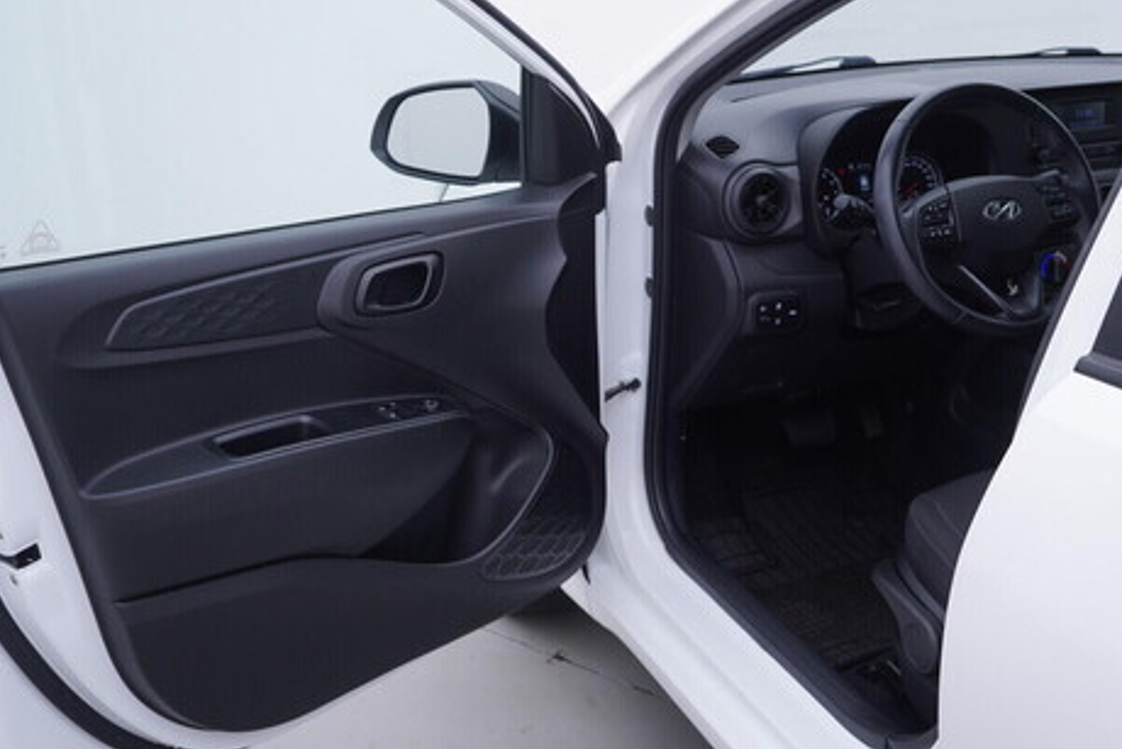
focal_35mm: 43
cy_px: 343
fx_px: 1341
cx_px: 649
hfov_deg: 45.3
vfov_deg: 31.2
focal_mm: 24
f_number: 3.5
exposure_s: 1/60
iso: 125
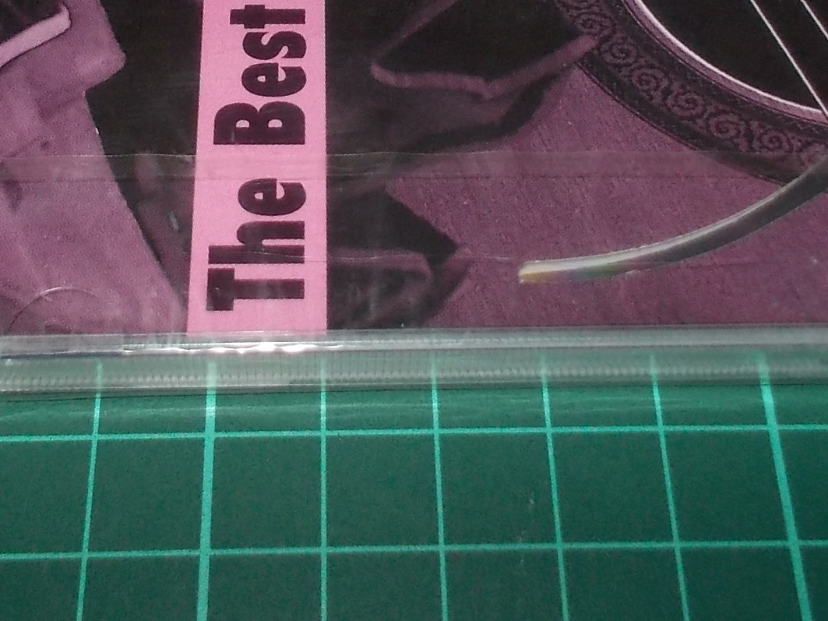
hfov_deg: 31.2
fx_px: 1483
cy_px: 1
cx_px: 370
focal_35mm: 62
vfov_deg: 22.7
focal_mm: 4.1
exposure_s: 1/30
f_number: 3.3
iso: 200
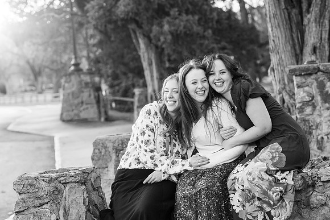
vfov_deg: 13.0
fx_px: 963
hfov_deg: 19.5
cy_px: 110
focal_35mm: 105
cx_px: 165
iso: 2000
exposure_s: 1/500
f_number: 5
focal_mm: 105
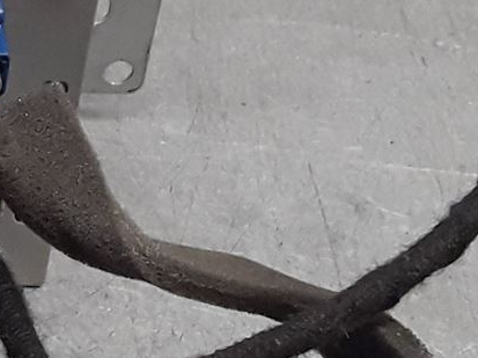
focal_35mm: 139
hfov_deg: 12.8
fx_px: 1918
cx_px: -403
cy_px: 76
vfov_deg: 10.6
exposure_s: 1/100
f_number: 1.9
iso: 80
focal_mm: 2.91
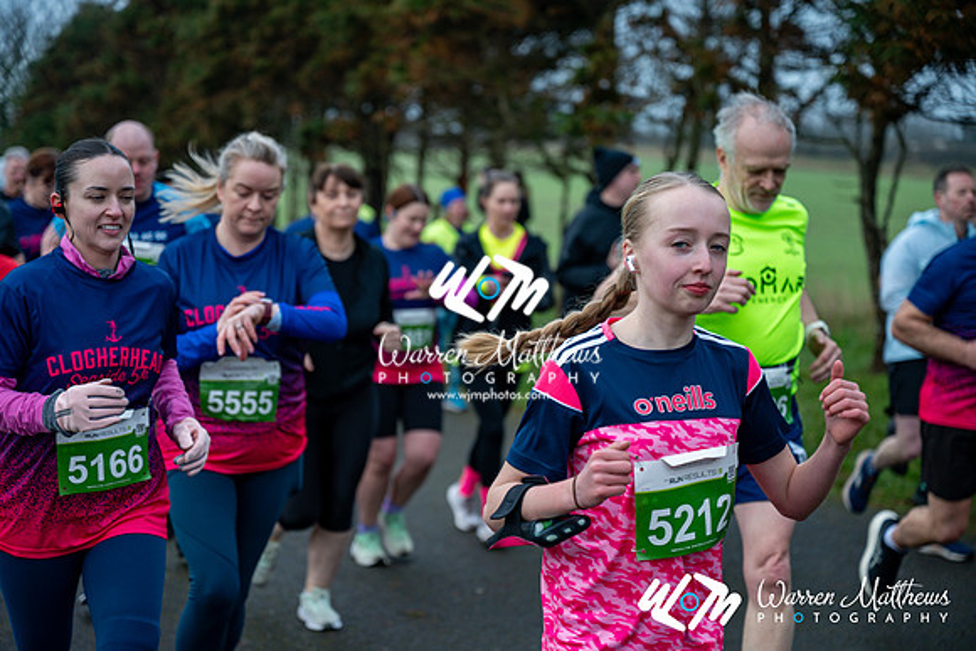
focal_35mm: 70
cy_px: 326
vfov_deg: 19.5
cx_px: 488
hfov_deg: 28.8
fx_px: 1898
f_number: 2.8
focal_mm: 70
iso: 360
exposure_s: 1/1250
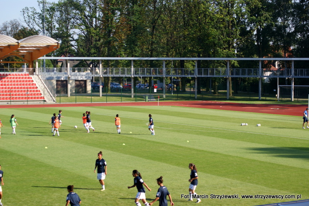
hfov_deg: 24.6
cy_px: 103
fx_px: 708
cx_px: 154
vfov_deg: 16.5
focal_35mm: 82
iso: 100
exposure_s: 1/320
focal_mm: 55
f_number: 5.6
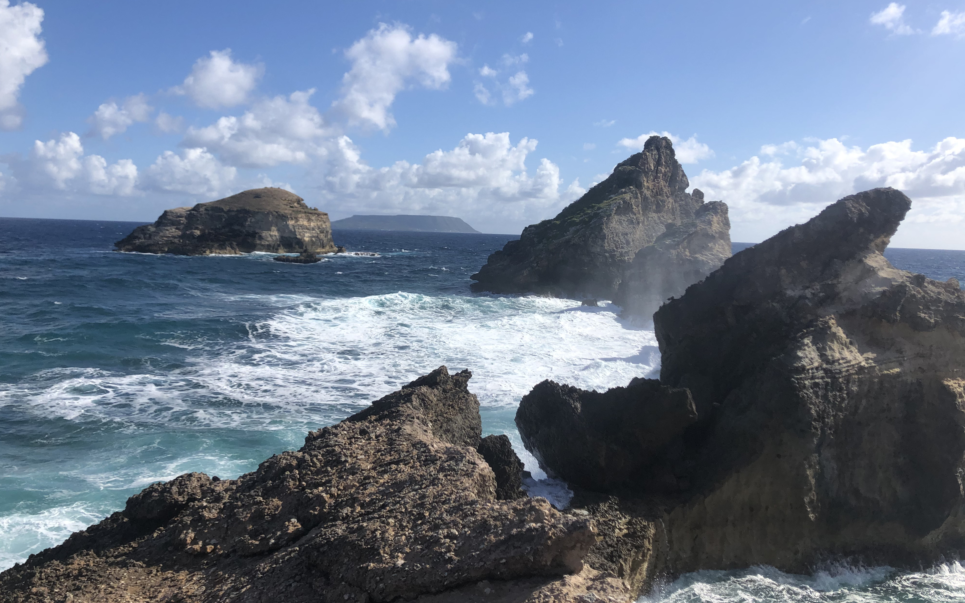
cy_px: 246
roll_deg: -1.8
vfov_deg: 41.7
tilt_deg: -0.8
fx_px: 789
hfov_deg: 62.9
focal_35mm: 30
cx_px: 478
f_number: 1.8
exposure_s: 1/3436
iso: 20
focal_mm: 4
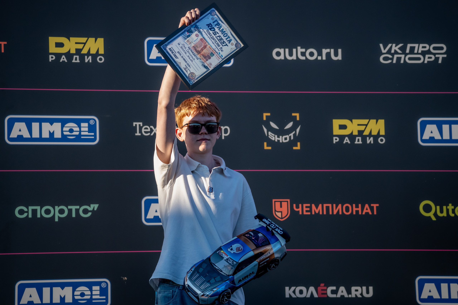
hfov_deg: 15.0
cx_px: 229
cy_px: 152
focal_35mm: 136
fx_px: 1734
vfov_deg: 10.1
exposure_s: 1/400
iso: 2000
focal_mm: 136.3
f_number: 5.6
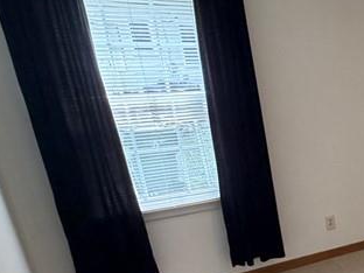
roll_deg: -1.2
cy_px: 252
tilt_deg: -23.5
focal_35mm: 46
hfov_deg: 33.1
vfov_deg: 30.0
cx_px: 444
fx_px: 484
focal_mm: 2.22
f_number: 2.2
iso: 250
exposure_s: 1/60
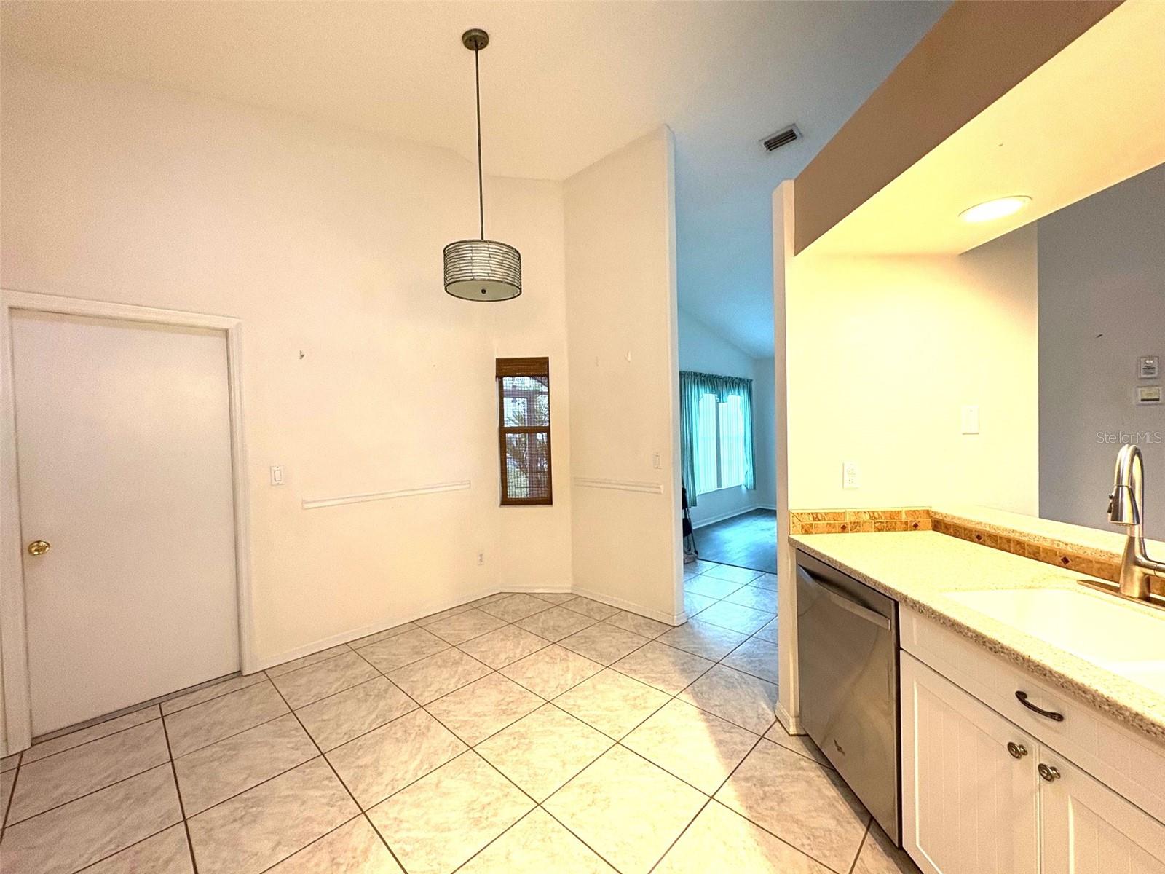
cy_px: 437
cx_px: 582
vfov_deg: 85.7
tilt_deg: -1.6
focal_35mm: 14
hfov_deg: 102.1
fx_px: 471
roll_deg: +1.0
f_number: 2.2
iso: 250
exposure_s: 1/60
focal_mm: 2.22
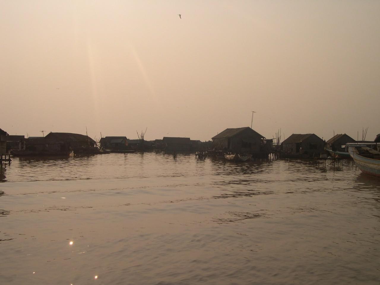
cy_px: 142
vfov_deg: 34.3
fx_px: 461
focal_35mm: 42
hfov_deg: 44.8
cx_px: 190
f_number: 8
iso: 100
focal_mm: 9
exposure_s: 1/687
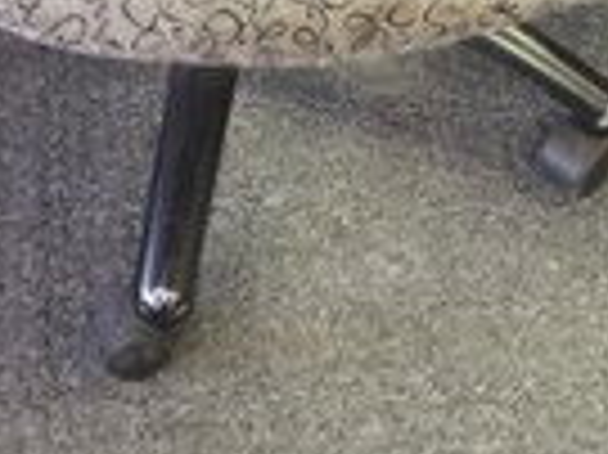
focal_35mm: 104
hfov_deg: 18.9
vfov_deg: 12.9
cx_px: 333
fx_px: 1825
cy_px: -355
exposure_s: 1/60
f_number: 1.7
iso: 500
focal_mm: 6.3
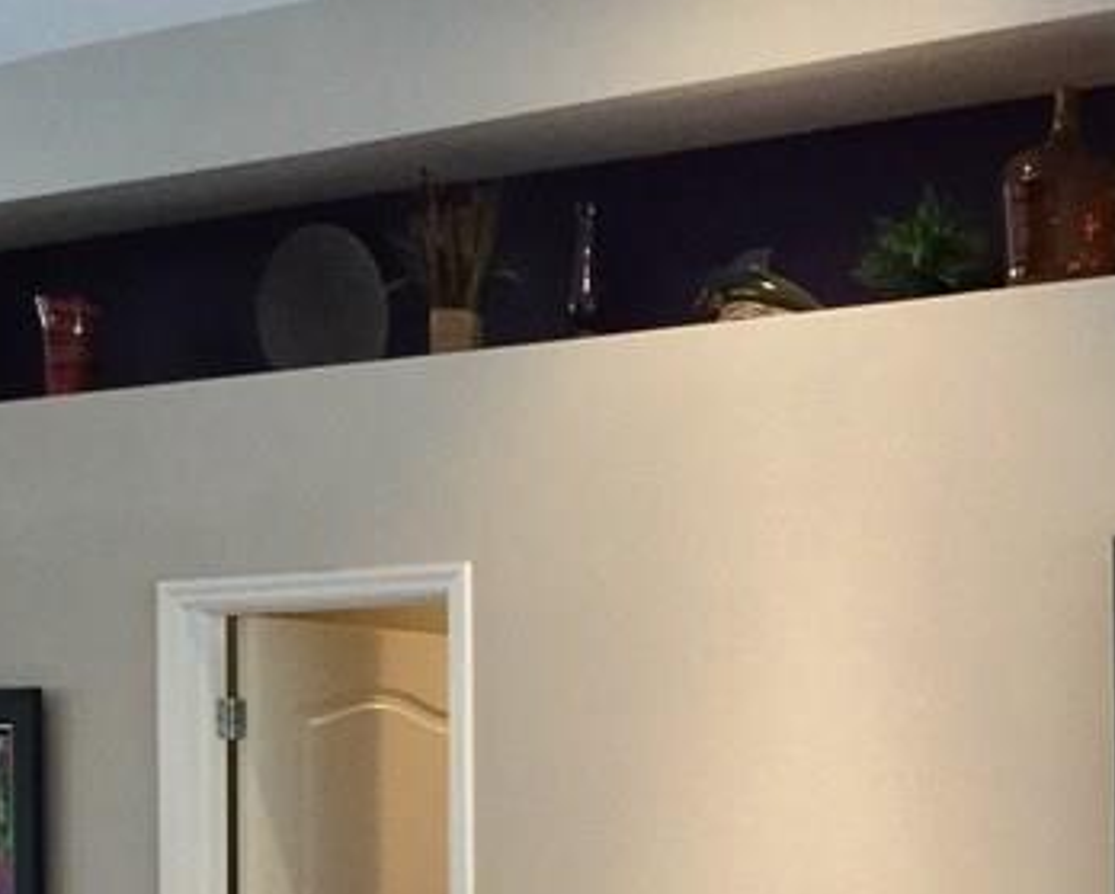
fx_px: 2939
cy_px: 971
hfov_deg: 20.9
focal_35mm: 89
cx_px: 1041
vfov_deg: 16.8
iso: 200
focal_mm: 3.3
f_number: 2.4
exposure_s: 1/17
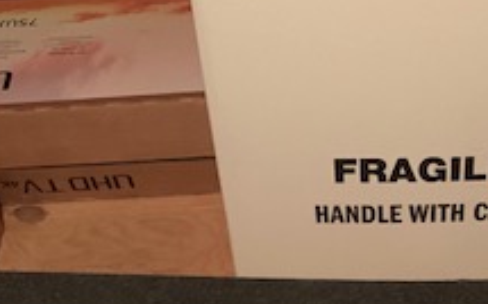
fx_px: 1090
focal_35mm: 82
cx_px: 350
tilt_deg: -53.0
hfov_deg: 25.0
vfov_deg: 14.3
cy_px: 520
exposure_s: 1/15
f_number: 1.8
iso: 640
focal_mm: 4.25
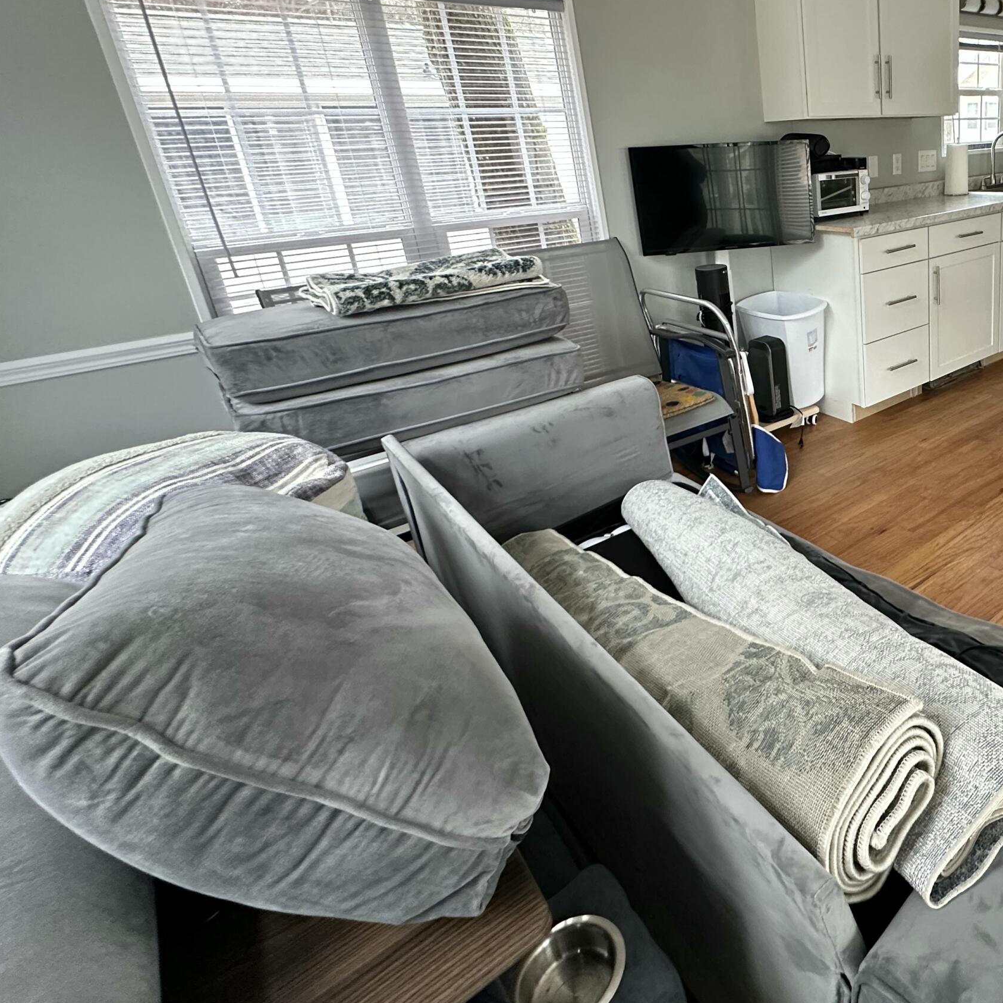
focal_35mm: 22
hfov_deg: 61.2
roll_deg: +2.4
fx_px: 721
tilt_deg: -19.6
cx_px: 860
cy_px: 385
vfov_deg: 68.7
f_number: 2.2
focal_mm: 2.22
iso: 400
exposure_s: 1/73
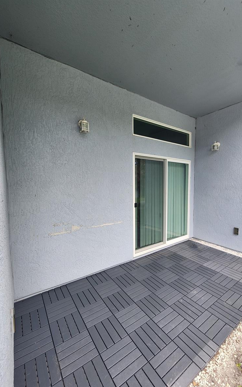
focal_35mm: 14
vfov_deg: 105.3
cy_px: 196
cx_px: 141
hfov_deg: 78.0
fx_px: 148
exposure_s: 1/210
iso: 50
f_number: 2.2
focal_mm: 2.2
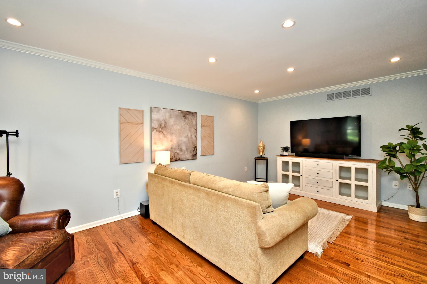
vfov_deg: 77.3
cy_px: 142
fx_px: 178
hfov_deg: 100.4
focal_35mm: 15
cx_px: 214
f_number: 4.5
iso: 1250
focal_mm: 10
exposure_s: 1/125
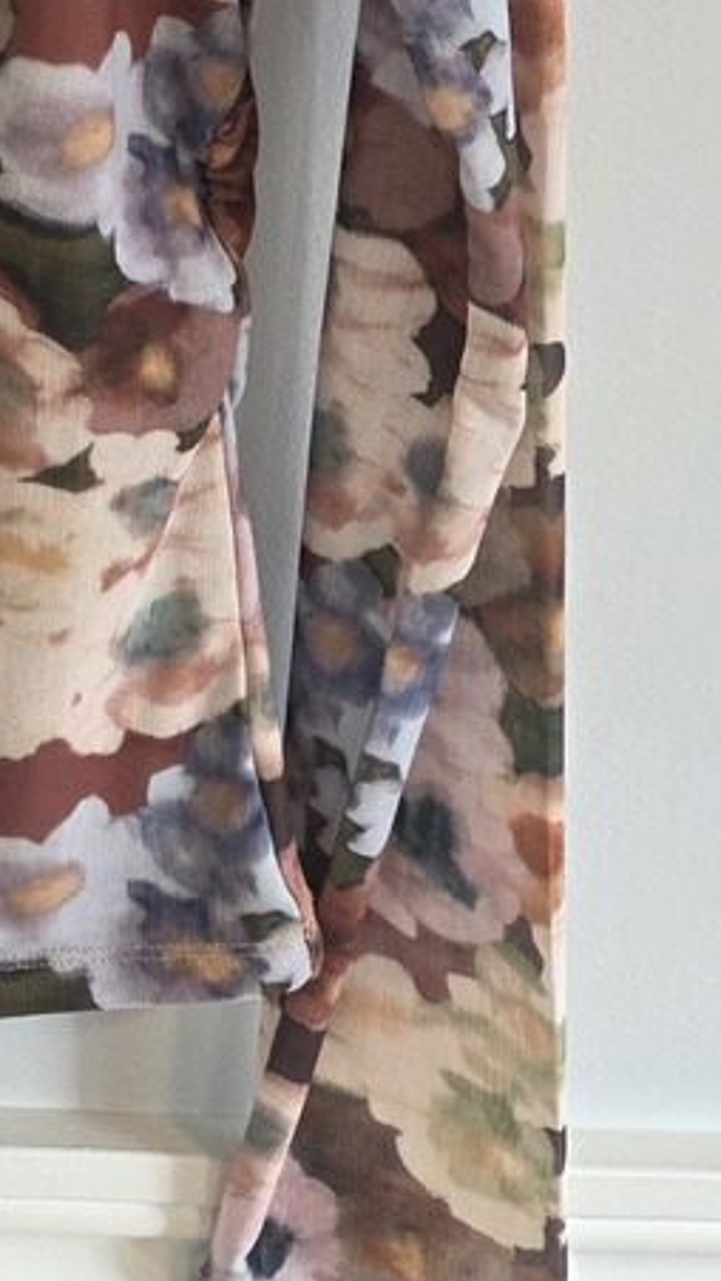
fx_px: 2513
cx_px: -517
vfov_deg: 25.5
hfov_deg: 14.6
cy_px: -277
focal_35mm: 74
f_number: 1.8
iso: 160
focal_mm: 5.4
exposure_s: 1/120
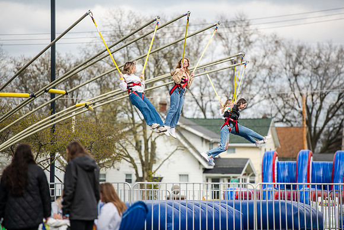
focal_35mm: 200
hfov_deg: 10.3
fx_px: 1911
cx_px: 172
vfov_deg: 6.9
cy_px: 115
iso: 100
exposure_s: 1/800
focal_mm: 200
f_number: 3.2
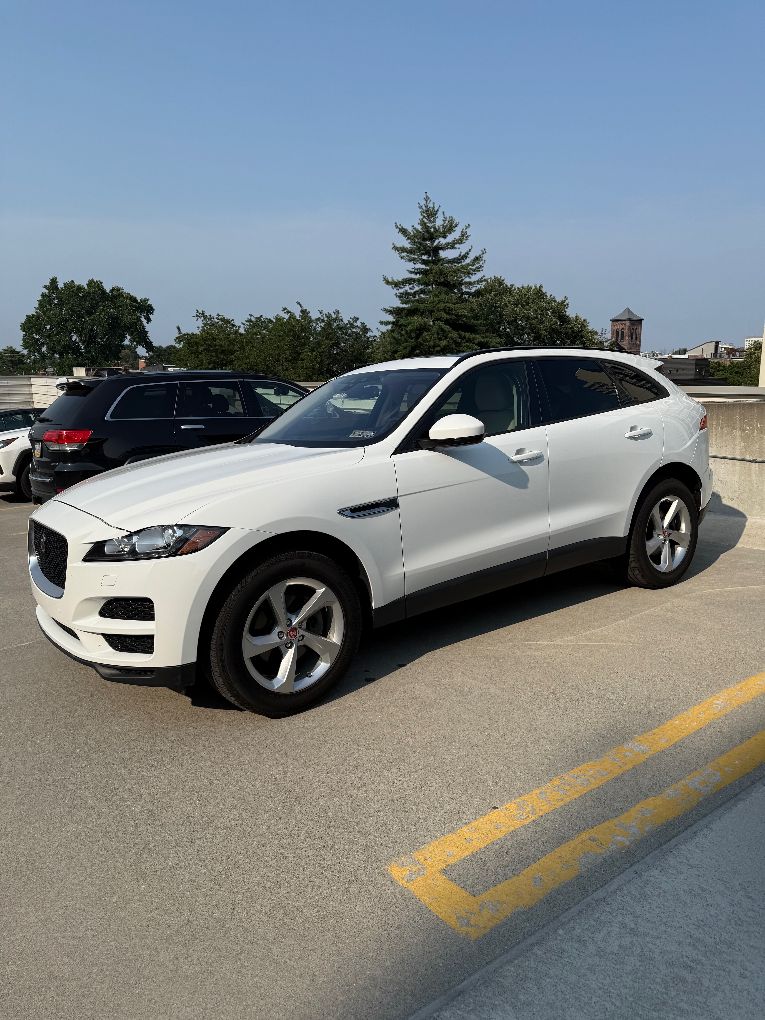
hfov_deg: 56.8
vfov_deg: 71.6
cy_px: 510
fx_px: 707
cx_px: 382
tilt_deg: -10.1
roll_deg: +1.6
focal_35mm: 24
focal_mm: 6.76
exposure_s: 1/6711
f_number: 1.78
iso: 80
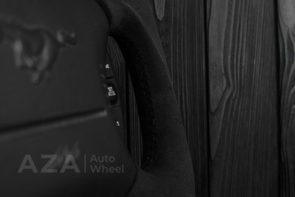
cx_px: 148
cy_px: 98
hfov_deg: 37.8
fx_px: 430
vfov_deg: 25.8
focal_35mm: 52
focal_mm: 35
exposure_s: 1/125
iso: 500
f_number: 6.3
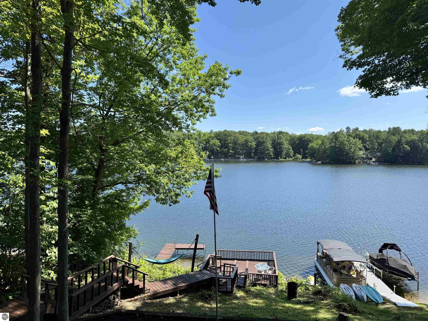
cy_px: 160
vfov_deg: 56.8
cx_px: 214
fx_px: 297
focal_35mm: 24
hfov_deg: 71.6
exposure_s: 1/3597
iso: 80
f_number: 1.78
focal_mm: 6.76
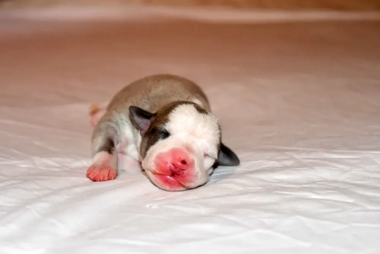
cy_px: 127
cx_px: 190
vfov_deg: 16.7
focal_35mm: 82
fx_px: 866
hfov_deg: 24.8
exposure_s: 1/60
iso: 1800
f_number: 5.6
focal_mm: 55
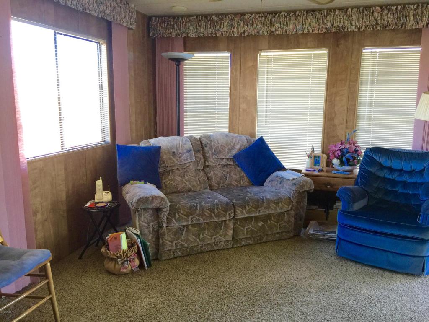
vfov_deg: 48.2
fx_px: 359
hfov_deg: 61.7
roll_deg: -1.5
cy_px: 161
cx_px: 214
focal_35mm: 29
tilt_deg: -9.8
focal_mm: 4.15
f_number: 2.2
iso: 50
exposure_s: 1/30
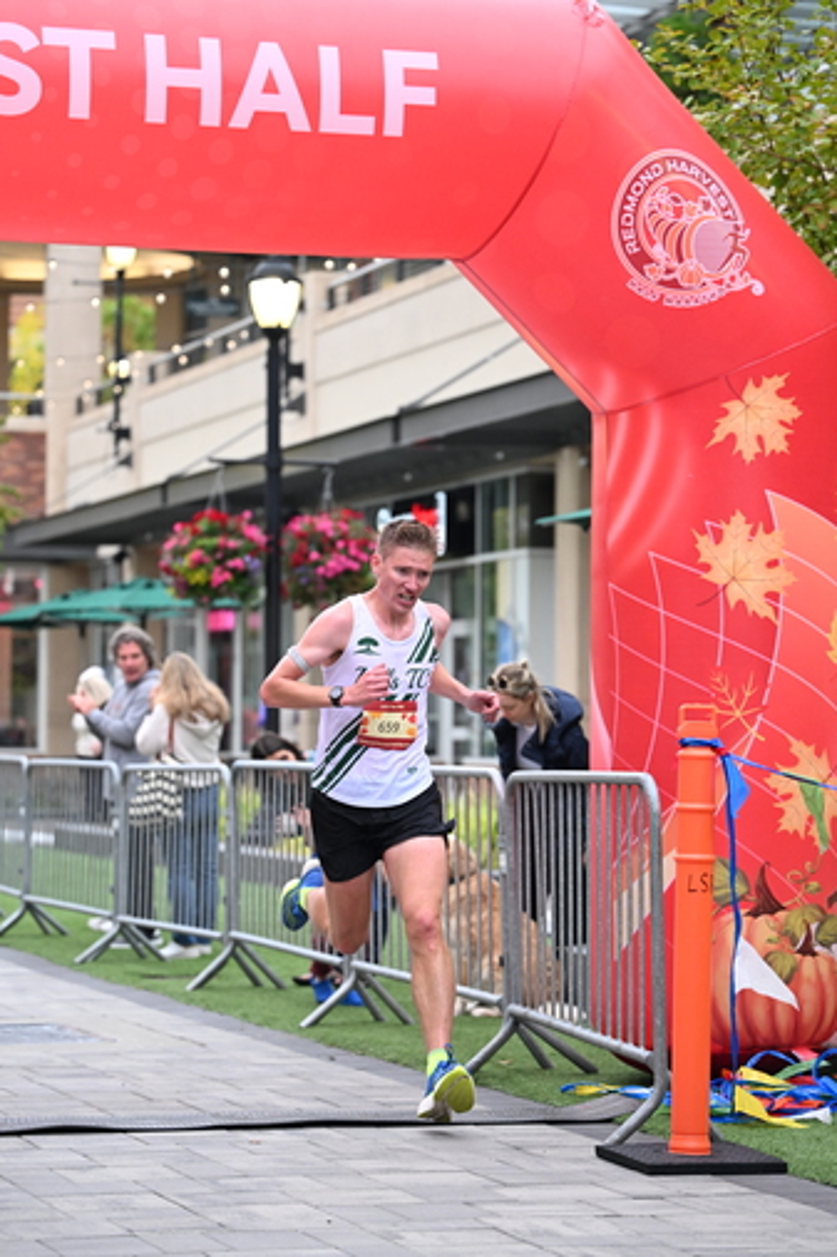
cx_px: 416
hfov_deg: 13.8
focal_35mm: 99
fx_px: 3455
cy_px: 619
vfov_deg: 20.6
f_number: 2.8
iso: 1600
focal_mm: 91
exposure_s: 1/800
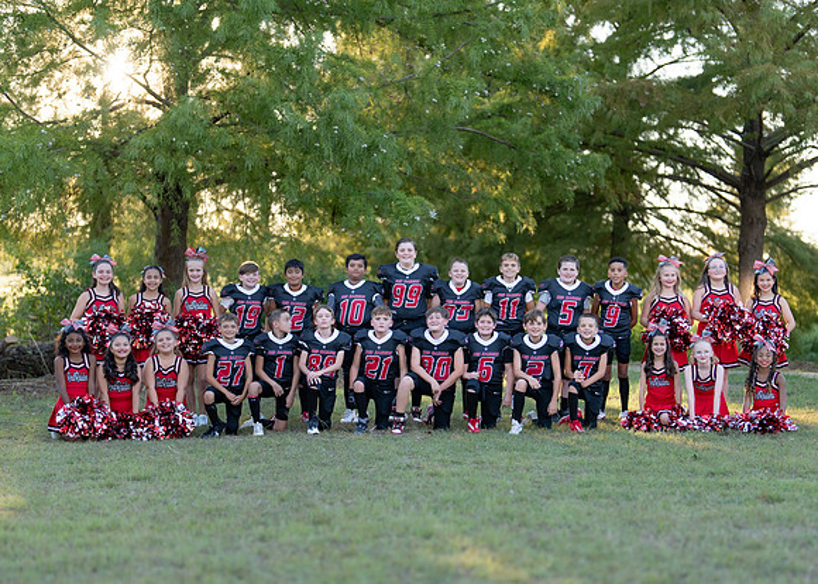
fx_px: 1551
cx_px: 428
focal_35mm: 67
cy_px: 333
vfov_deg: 21.3
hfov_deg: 29.5
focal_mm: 50
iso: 200
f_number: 1.2
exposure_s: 1/1250
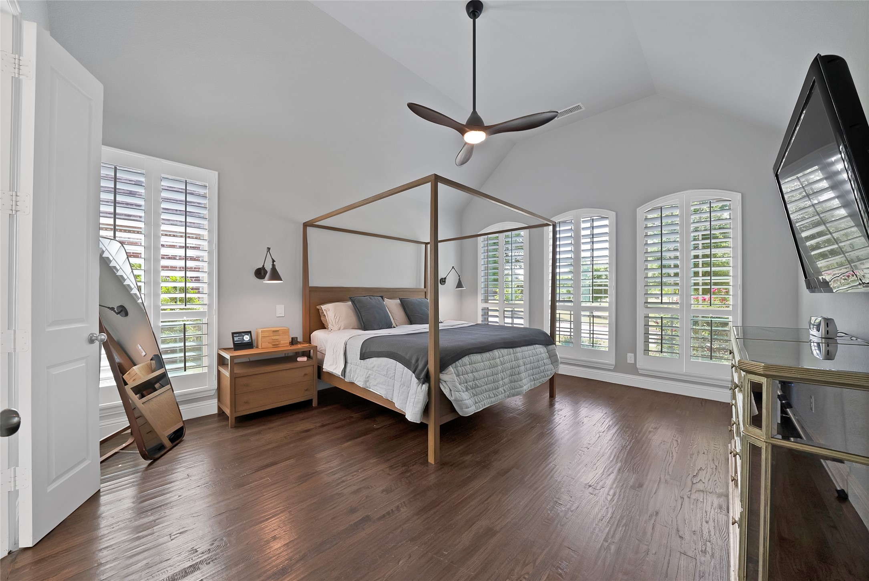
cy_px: 290
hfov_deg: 112.6
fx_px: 290
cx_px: 434
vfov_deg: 90.1
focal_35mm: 12
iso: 640
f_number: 9
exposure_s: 1/13
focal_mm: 12
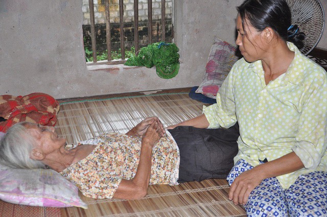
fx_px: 435
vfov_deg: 28.0
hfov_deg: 41.2
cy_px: 108
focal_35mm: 48
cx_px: 164
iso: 640
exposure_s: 1/60
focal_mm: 32
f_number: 4.2
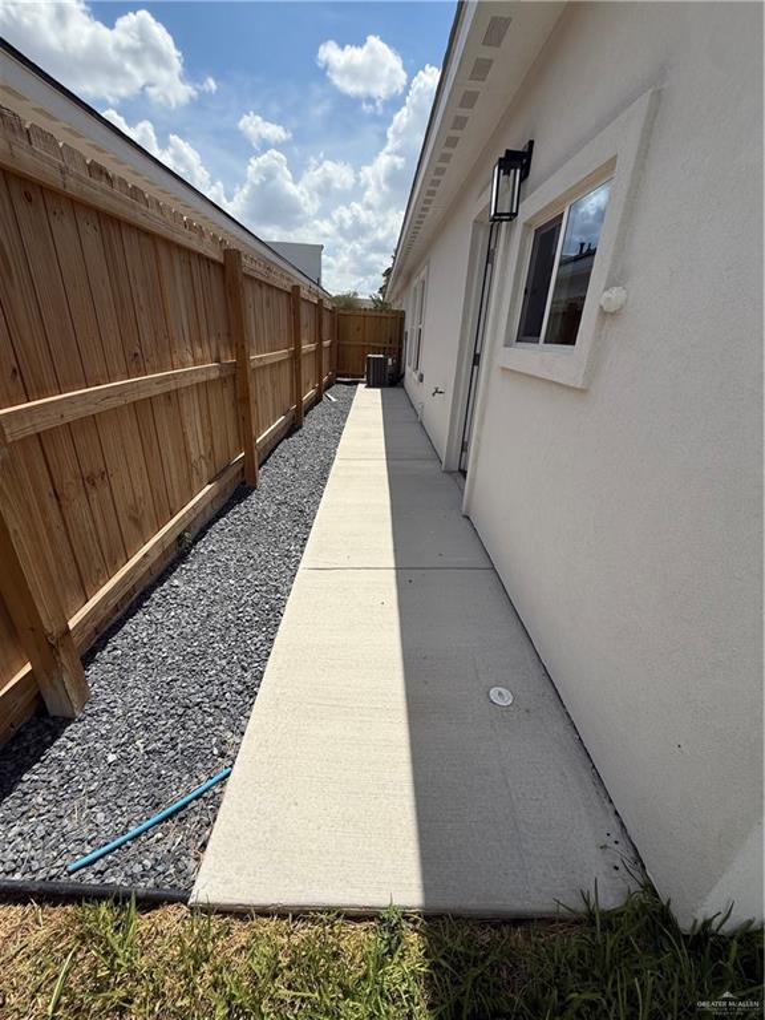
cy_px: 510
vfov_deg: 102.1
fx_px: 413
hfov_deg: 85.7
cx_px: 382
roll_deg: -4.4
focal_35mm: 14
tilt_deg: -23.5
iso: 50
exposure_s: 1/4762
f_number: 2.2
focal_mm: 2.22
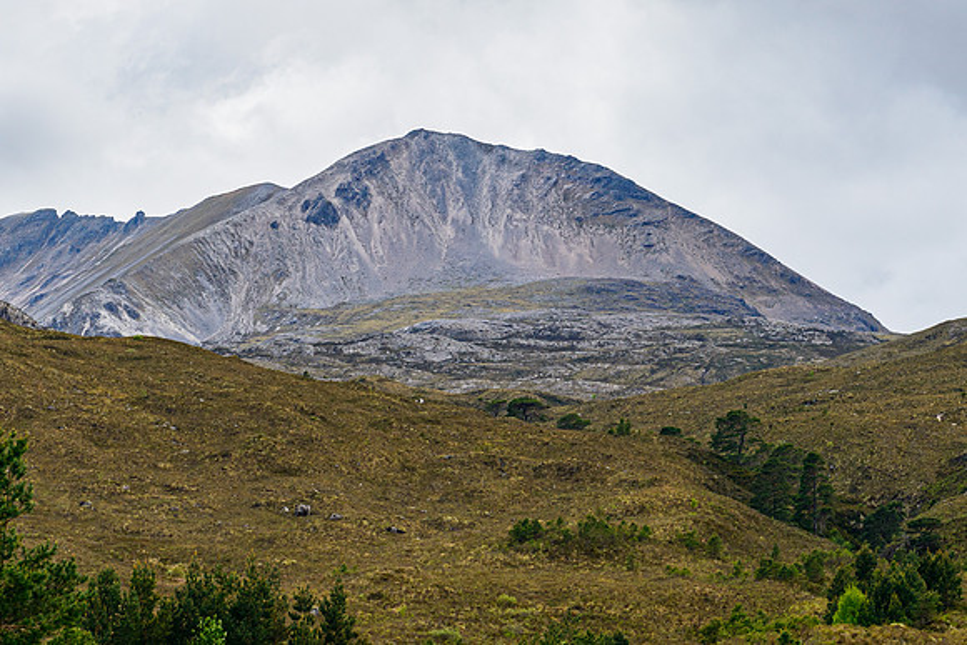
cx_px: 416
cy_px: 179
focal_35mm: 140
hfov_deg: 14.6
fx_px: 3768
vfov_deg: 9.8
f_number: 8
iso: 100
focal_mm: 70
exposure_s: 1/80
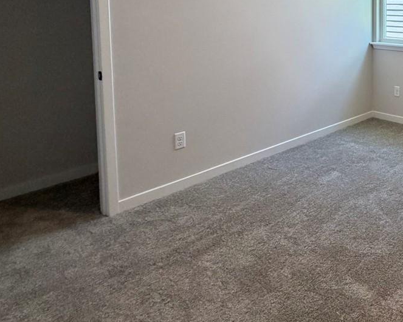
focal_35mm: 33
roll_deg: +1.7
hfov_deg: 46.1
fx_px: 393
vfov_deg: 41.0
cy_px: 32
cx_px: 397
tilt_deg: -4.3
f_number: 2.2
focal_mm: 2.22
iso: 200
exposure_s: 1/60
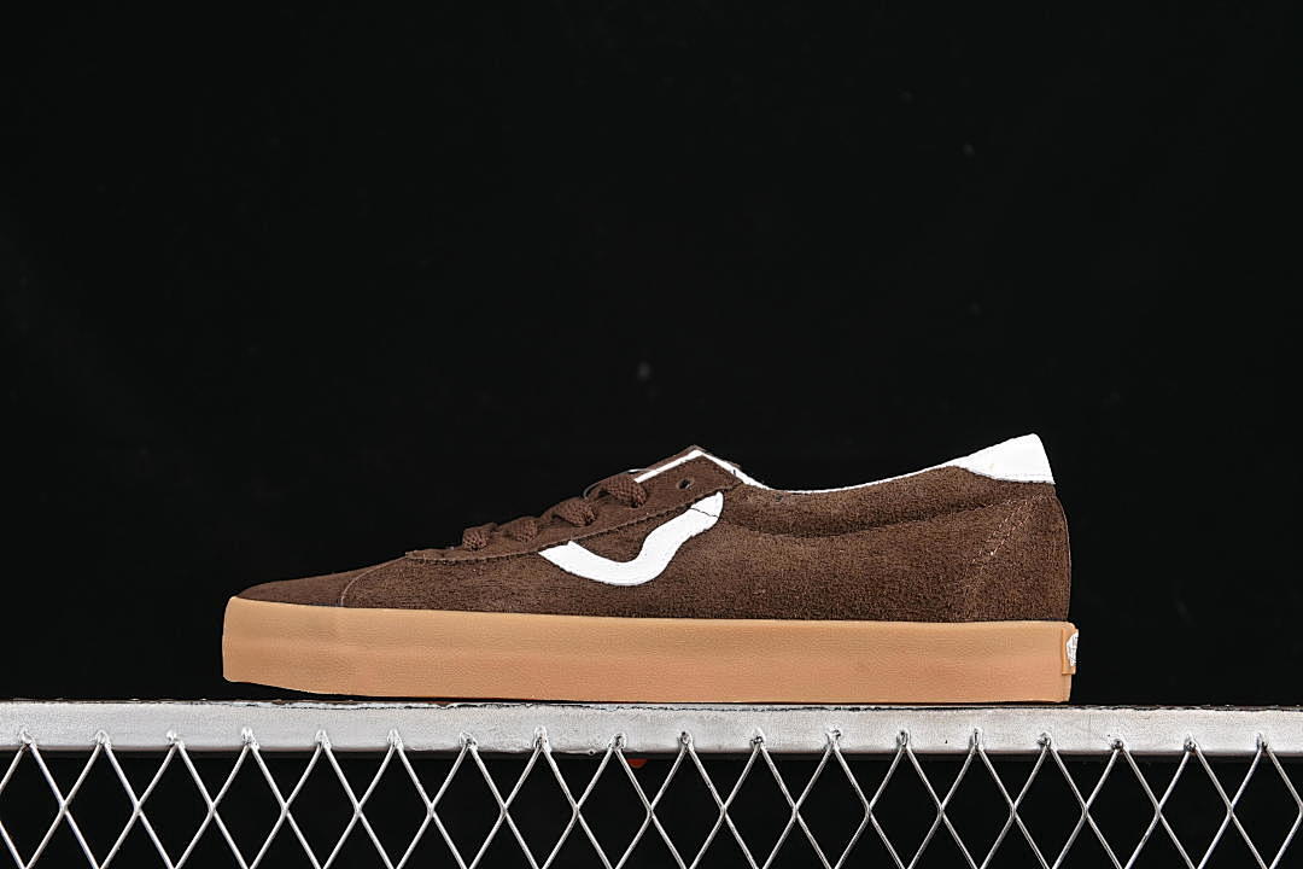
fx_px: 2714
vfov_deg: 18.2
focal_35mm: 75
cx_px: 652
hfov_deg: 27.0
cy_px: 434
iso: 160
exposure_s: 1/60
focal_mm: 50
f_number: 6.3
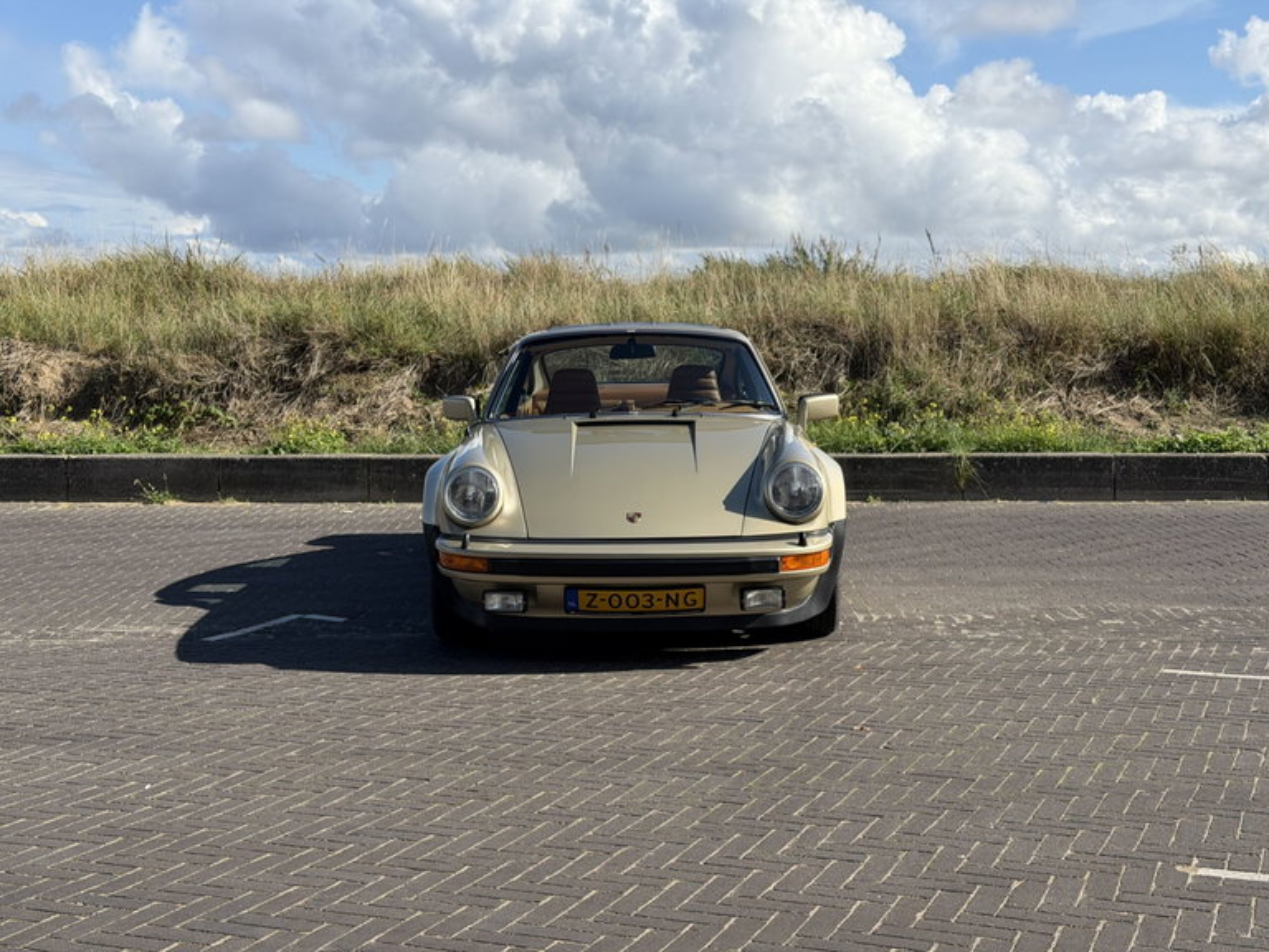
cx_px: 634
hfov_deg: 39.7
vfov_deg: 30.3
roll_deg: -0.4
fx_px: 1760
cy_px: 476
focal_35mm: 48
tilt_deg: -5.0
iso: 64
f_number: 1.78
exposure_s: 1/4329
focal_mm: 6.76
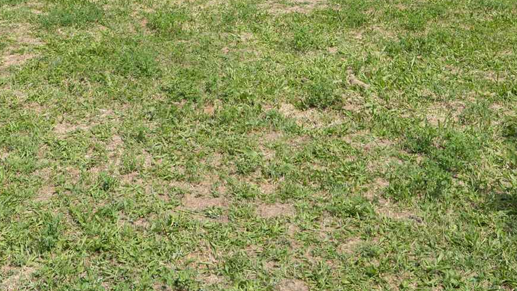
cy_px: -176
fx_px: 809
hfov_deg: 34.9
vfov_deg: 17.7
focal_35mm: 59
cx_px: 152
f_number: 8
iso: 100
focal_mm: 16
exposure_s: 1/100
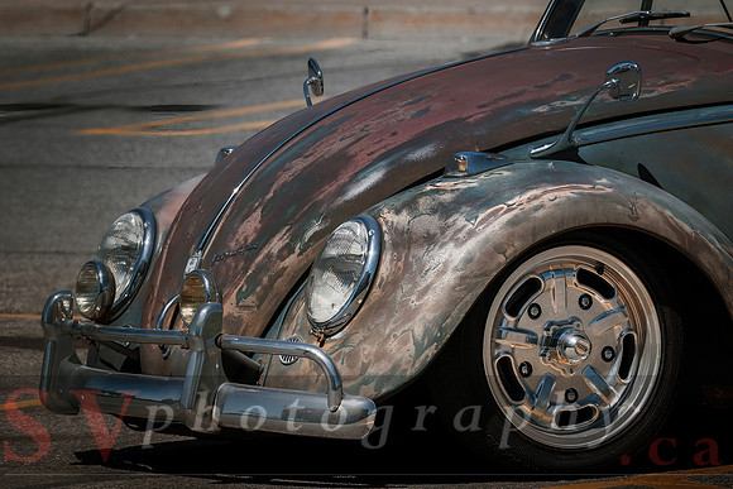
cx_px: 366
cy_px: 244
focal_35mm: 299
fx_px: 6089
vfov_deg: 4.6
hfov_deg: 6.9
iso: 125
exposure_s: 1/160
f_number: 8
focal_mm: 199.3
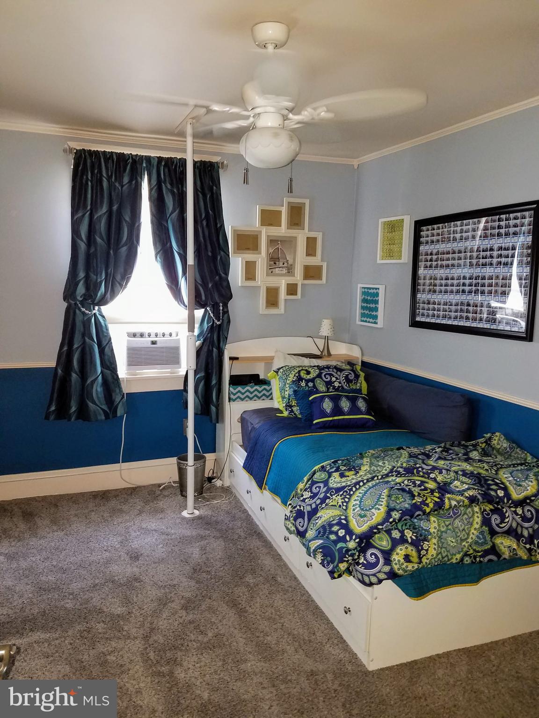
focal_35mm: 26
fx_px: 540
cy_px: 359
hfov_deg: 53.1
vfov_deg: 67.3
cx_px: 270
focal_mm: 4.2
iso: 160
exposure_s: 1/10
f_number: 1.7
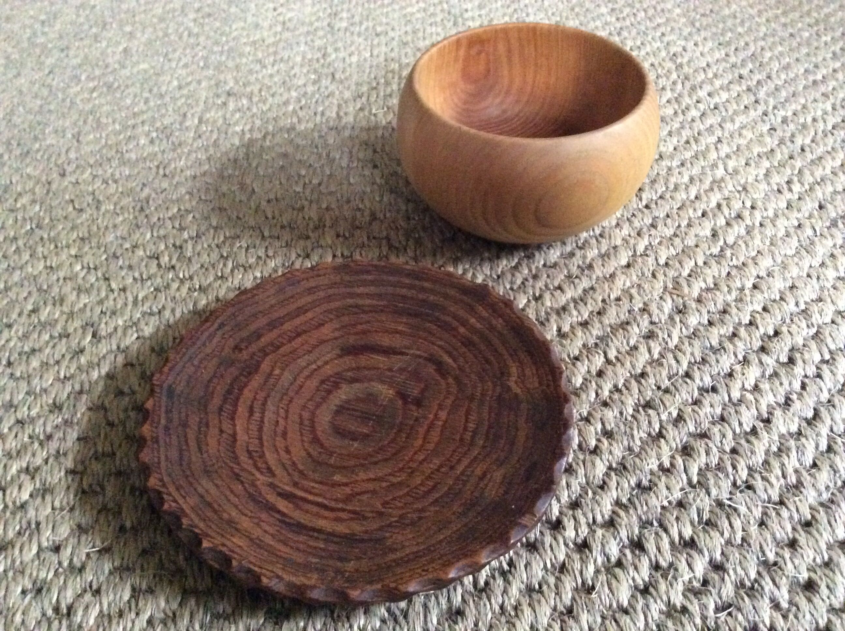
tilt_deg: -45.2
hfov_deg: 56.9
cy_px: 316
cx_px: 422
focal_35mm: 32
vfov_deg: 44.1
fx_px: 780
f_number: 2.4
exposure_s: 1/17
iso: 640
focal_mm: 3.3
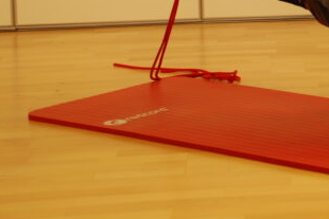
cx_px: 404
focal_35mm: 119
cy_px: -38
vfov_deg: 11.3
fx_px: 1088
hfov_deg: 16.4
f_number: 4.2
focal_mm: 32
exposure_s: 1/30
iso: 250
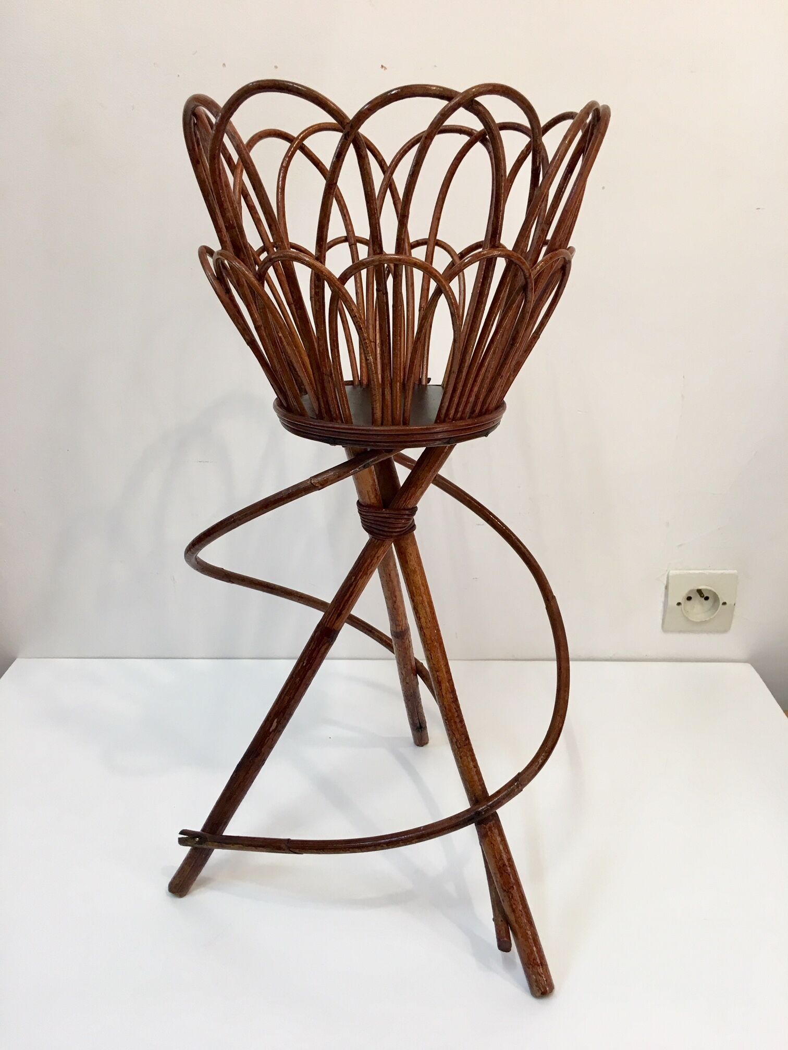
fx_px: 880
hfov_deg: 48.2
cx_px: 394
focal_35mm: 29
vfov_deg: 61.7
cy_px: 525
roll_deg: +2.3
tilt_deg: -22.4
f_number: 2.2
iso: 80
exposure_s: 1/33
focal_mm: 4.15
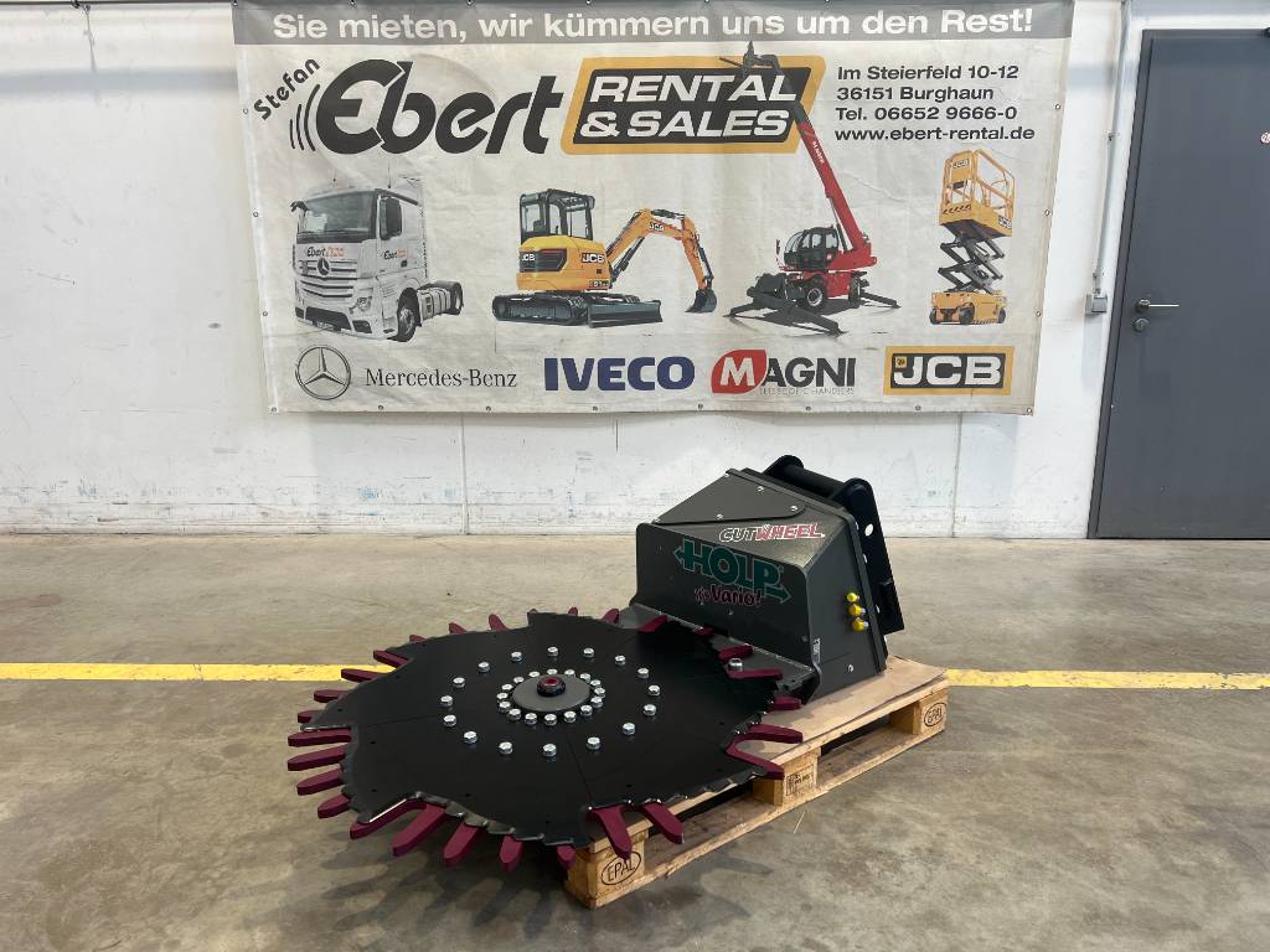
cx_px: 635
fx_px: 954
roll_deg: -0.4
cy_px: 476
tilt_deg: -12.9
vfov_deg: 53.1
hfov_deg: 67.3
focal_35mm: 26
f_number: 1.5
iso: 50
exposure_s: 1/121
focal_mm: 5.7
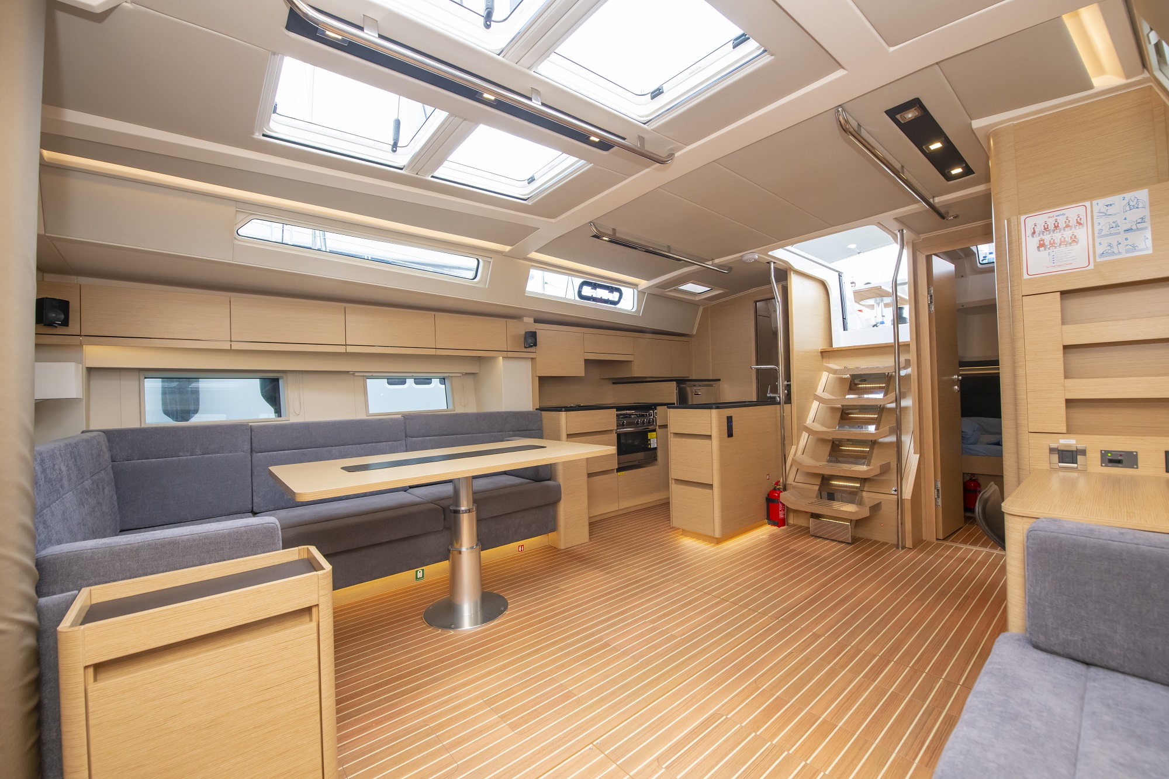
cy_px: 390
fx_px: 455
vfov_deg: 81.2
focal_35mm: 14
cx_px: 584
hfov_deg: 104.3
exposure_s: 1/400
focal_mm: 14
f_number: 5.6
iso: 2000
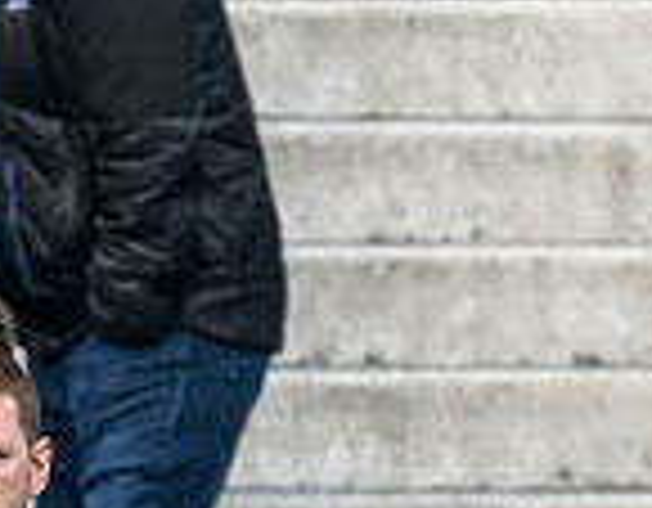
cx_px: -149
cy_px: 991
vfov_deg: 0.4
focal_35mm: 4096
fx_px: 78248
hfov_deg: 0.5
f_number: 5.6
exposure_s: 1/1250
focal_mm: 784
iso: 4000
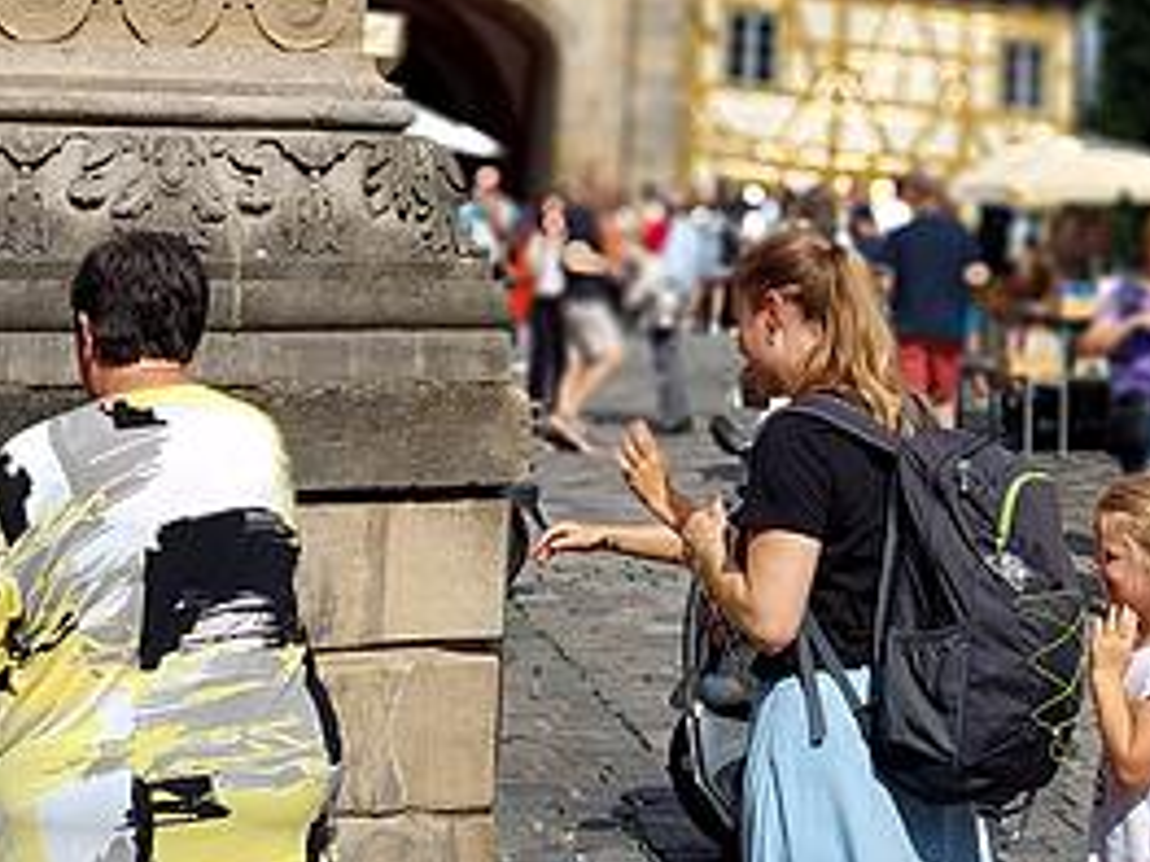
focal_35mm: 76
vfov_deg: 18.4
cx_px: 971
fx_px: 2524
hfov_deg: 25.1
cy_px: -162
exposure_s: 1/1939
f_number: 1.8
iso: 40
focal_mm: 5.23
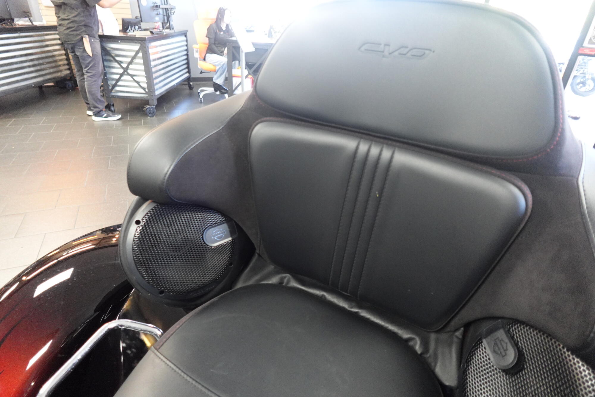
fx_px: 331
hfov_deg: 84.0
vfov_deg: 61.9
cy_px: 198
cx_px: 298
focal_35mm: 20
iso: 1600
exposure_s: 1/80
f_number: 2
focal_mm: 7.6
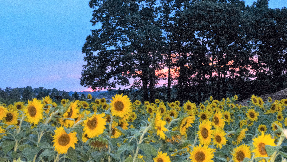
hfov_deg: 18.8
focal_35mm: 114
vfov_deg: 10.6
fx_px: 868
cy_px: 72
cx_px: 143
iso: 1600
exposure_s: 1/8
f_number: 22
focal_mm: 72
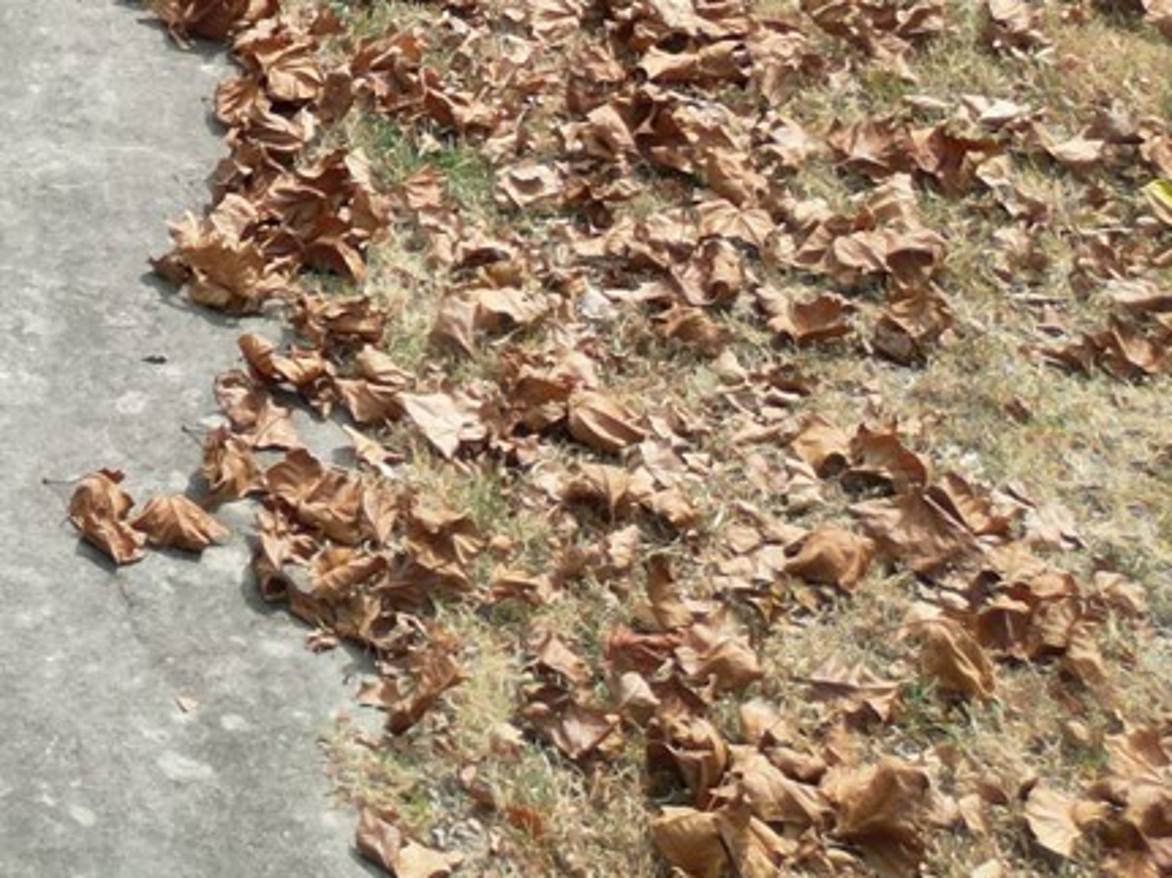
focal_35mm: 107
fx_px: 3622
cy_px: -756
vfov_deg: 12.5
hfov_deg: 15.6
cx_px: -979
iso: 110
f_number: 1.7
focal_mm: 6.72
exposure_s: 1/1500
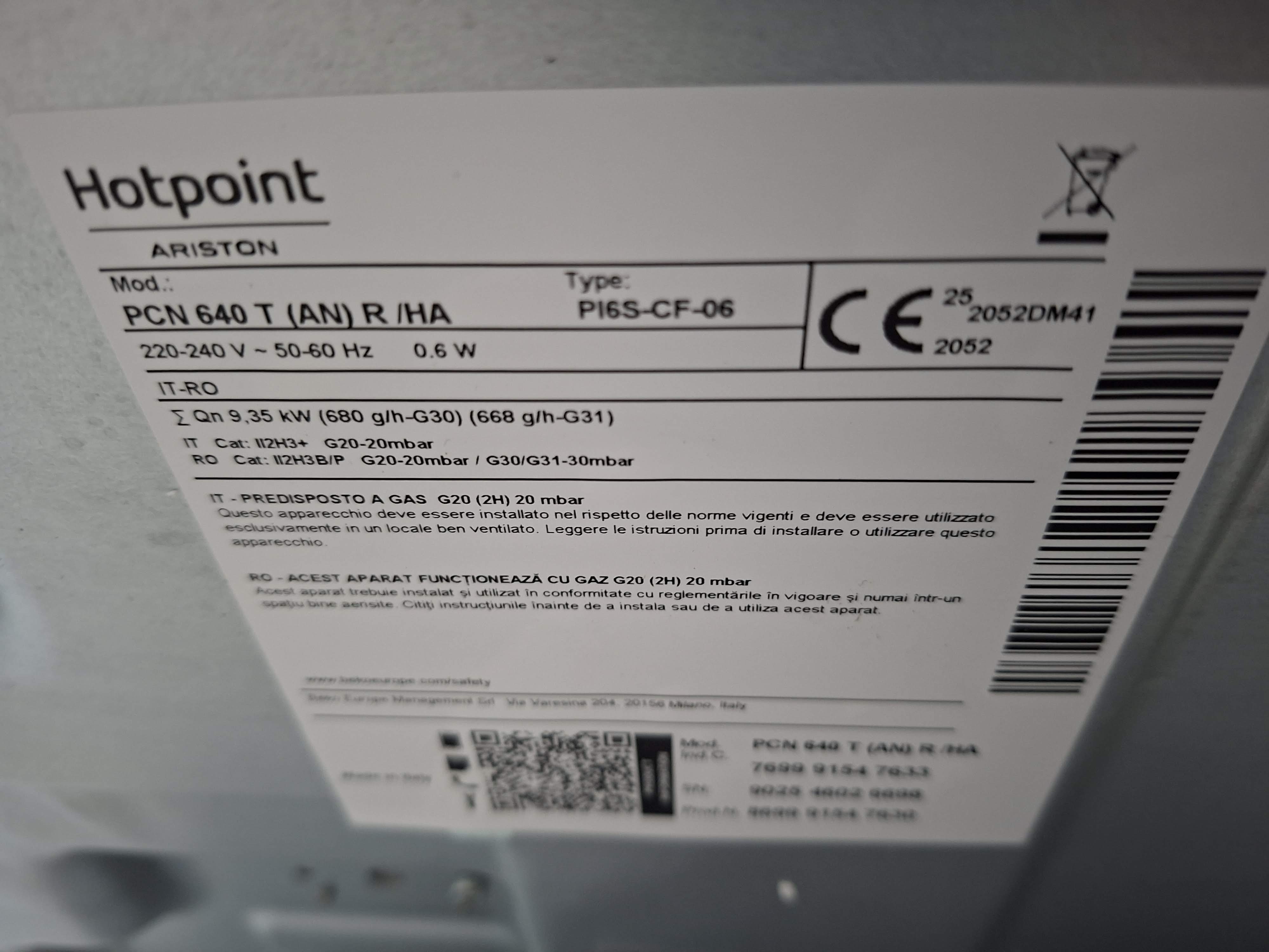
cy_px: 476
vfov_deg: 58.9
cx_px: 634
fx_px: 843
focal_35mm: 23
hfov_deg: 73.9
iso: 400
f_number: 1.8
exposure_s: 1/25
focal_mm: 5.54
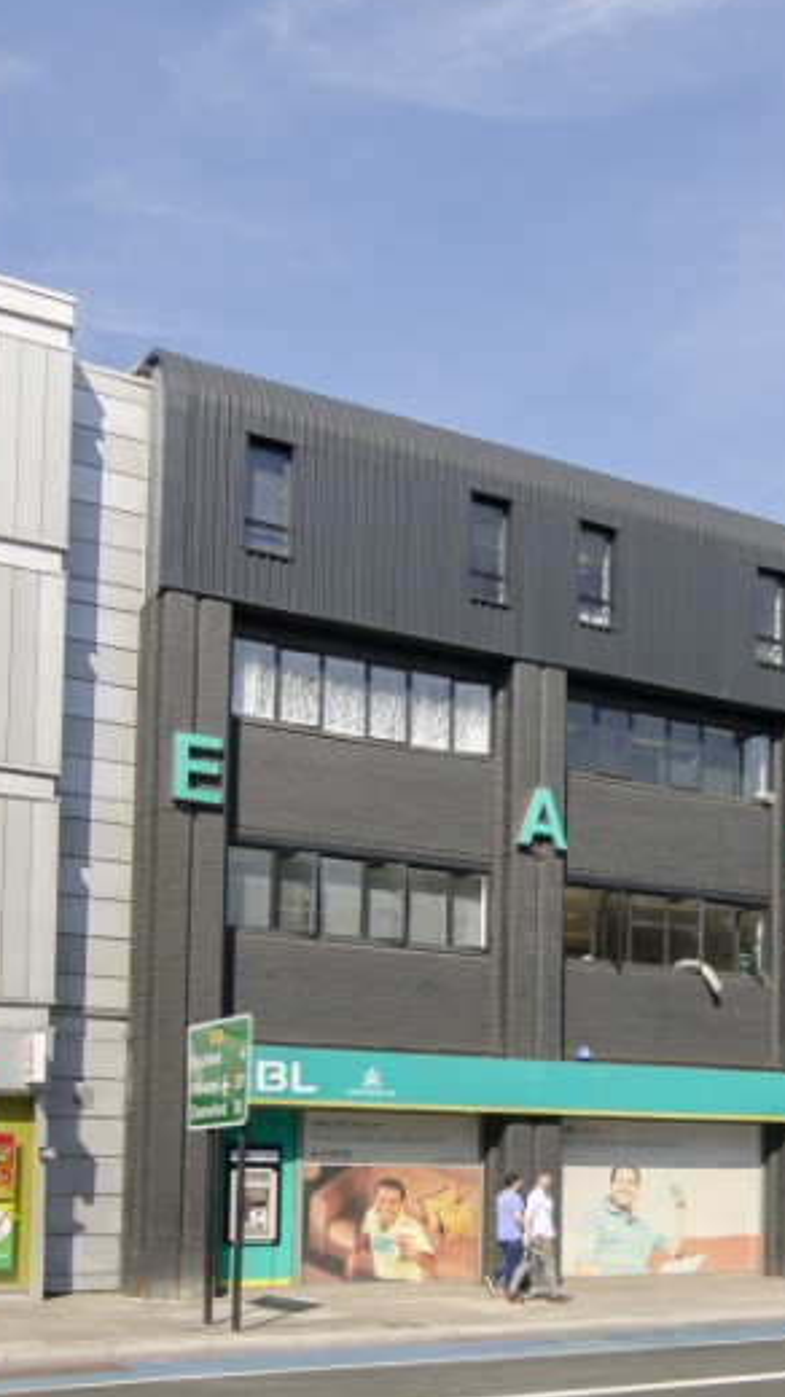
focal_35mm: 35
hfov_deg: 31.1
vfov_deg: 56.5
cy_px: 782
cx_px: 793
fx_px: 1297
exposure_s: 1/250
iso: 100
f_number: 8
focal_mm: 10
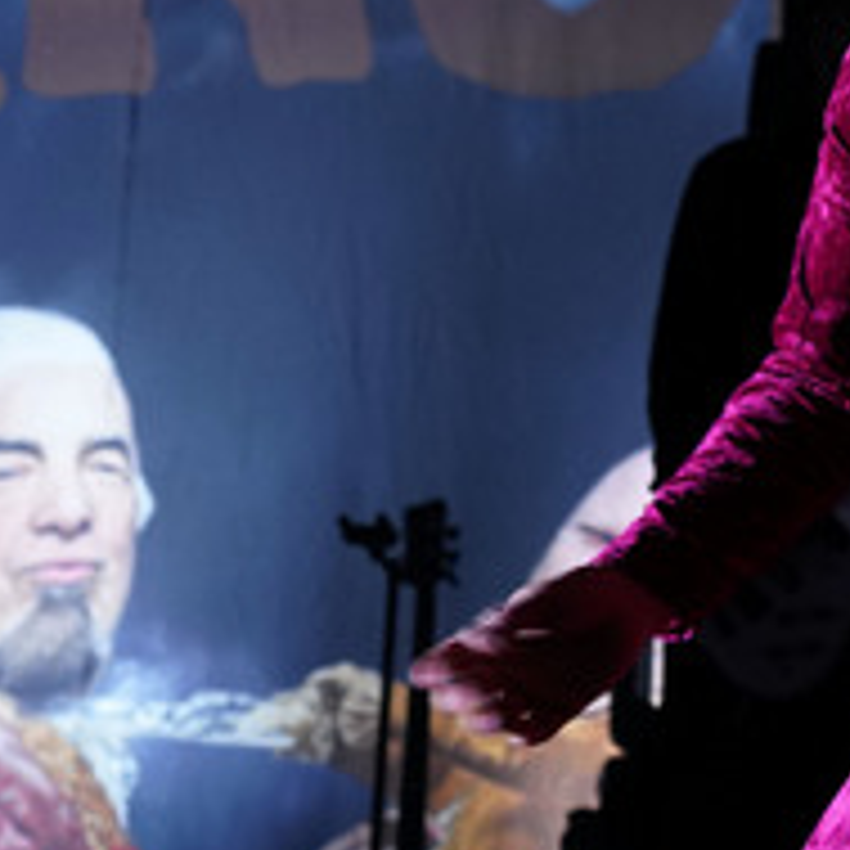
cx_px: 857
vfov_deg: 22.9
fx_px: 2084
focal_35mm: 75
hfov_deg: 22.2
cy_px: 225
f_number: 3.2
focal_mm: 37
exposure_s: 1/200
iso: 2500
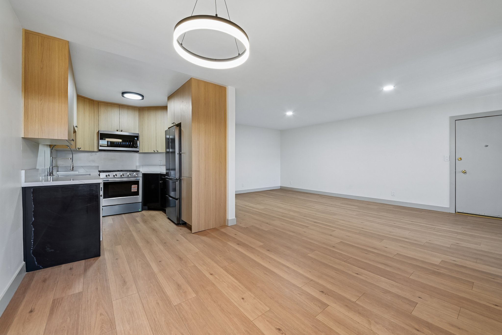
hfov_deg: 104.3
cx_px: 251
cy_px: 168
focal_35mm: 14
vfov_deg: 81.2
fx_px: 195
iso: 250
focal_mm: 14
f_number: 8
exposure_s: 1/5
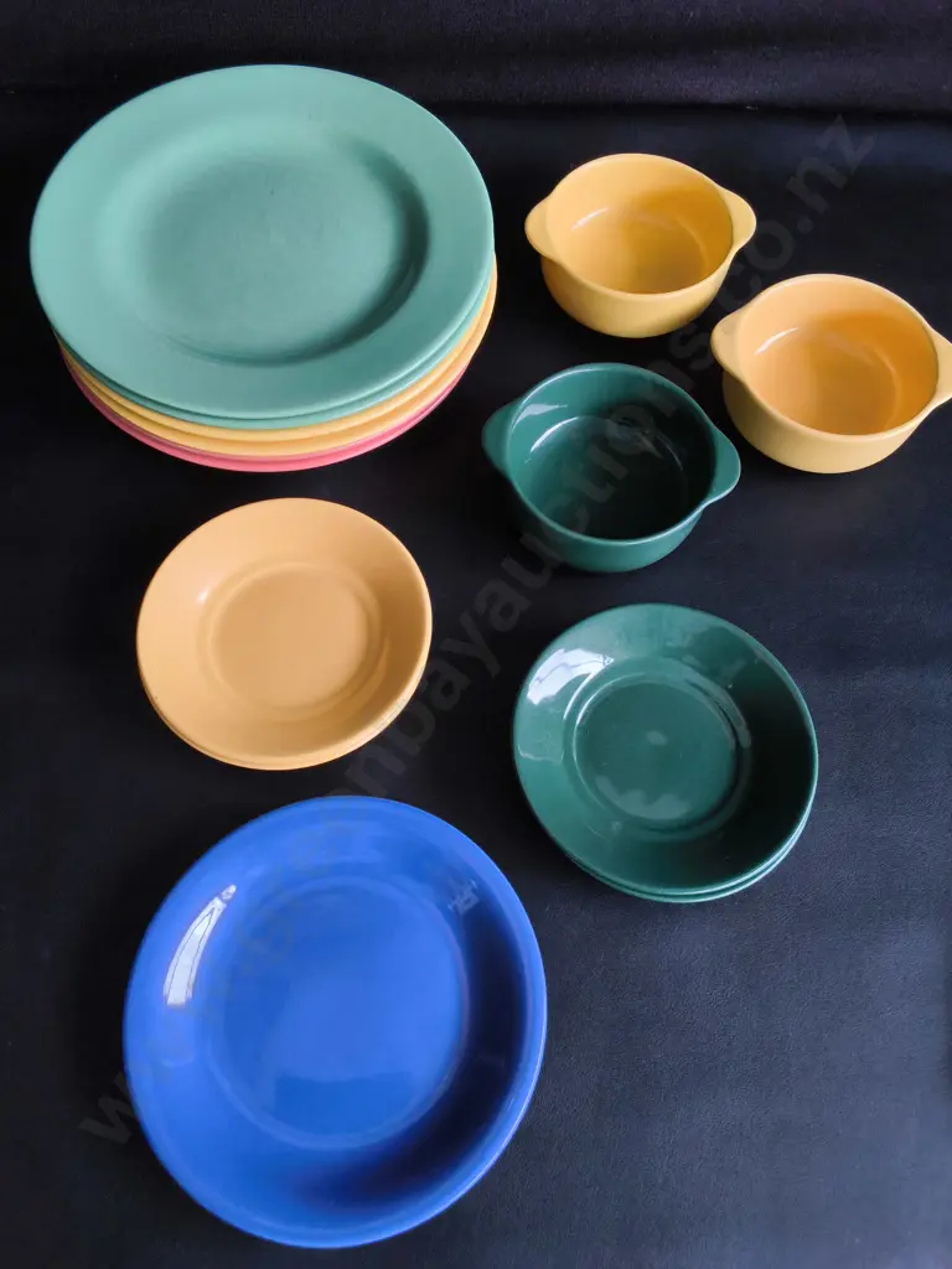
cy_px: 634
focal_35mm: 27
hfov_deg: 51.4
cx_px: 476
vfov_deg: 65.3
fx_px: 990
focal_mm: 2.87
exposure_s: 1/100
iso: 100
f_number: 2
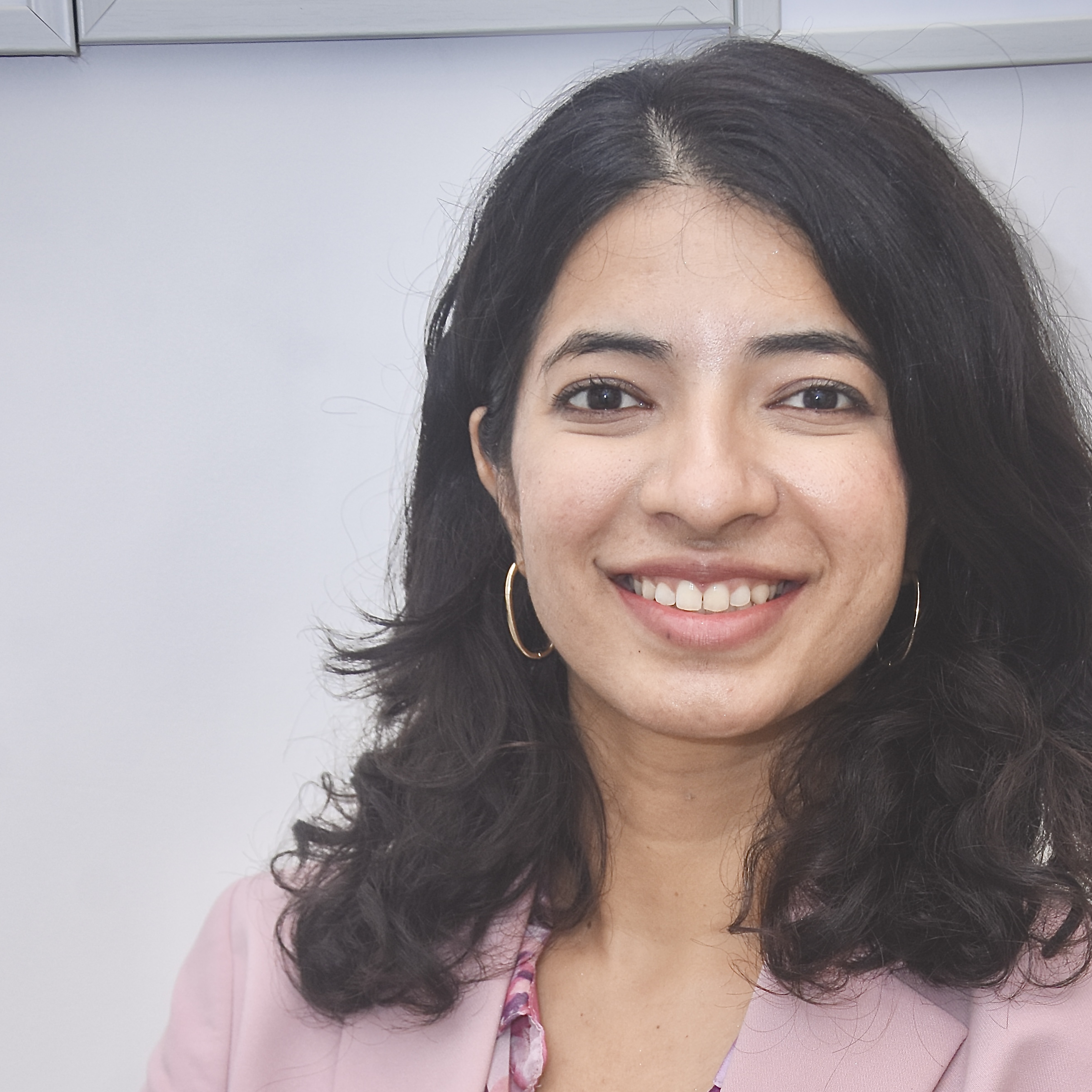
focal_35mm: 131
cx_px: 630
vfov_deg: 13.1
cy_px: 1126
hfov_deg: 13.3
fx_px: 4674
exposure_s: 1/125
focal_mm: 45
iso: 500
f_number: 6.3
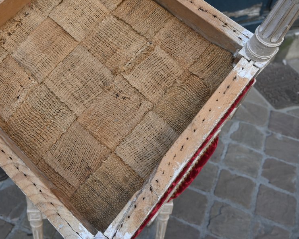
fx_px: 393
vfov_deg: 33.6
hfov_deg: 40.9
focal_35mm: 44
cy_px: 80
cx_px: 90
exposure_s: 1/250
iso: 200
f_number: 4.5
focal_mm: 19.5
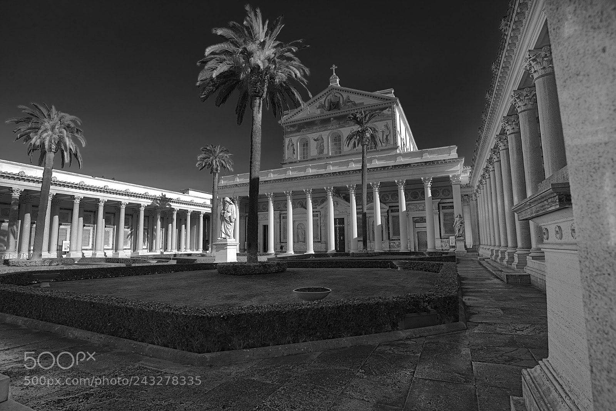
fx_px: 308
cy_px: 206
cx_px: 308
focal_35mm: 18
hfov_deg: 90.0
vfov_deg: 67.4
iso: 100
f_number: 7.1
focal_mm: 18
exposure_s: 1/250
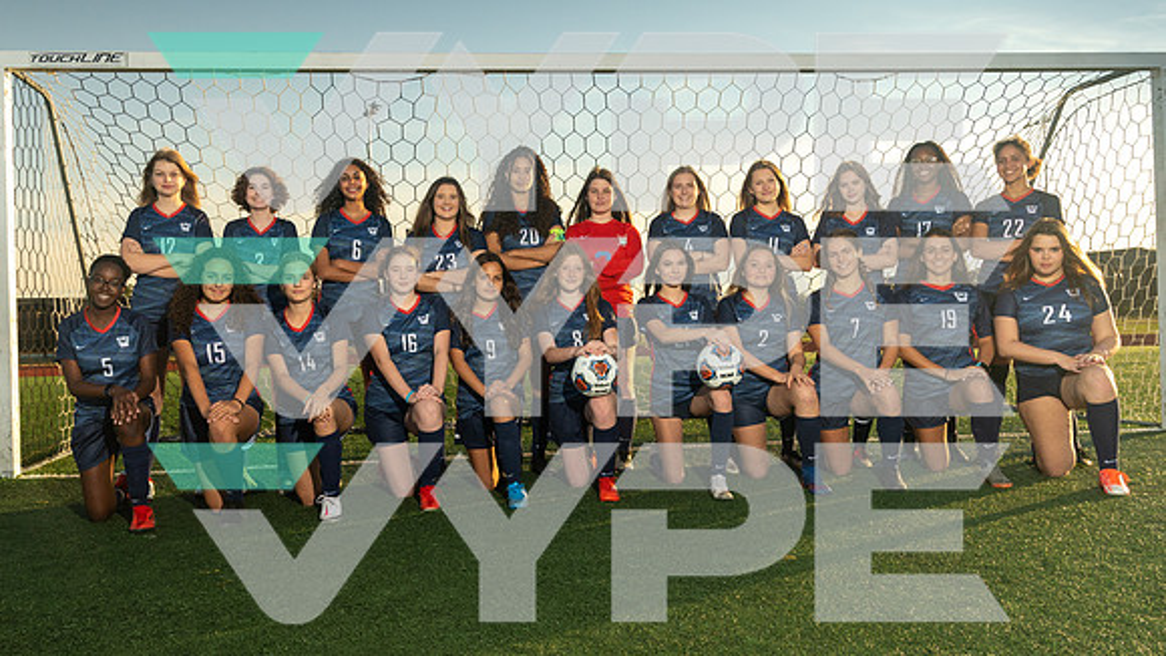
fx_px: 991
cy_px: 328
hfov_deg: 60.8
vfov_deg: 36.6
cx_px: 515
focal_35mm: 32
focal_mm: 25
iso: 320
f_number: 8
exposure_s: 1/250
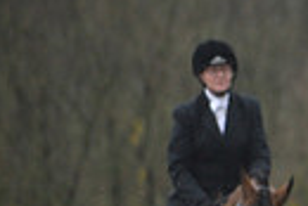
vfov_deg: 1.5
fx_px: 7631
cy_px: 244
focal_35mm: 891
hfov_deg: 2.3
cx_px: 659
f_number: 2.8
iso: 1600
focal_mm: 200
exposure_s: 1/800
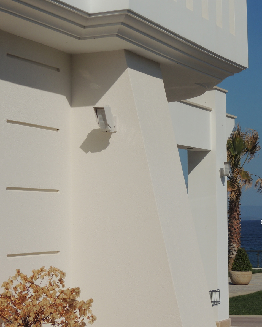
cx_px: 202
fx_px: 891
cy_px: 162
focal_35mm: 92
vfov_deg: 20.8
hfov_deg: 16.6
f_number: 5.4
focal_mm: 12.4
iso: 100
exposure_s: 1/1600
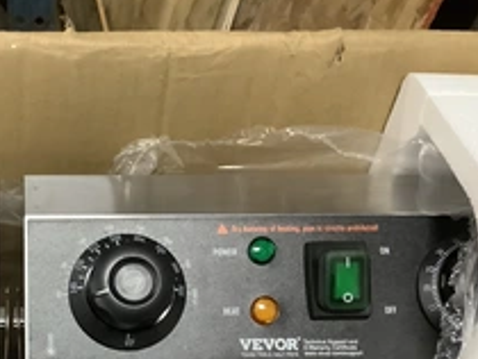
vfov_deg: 24.3
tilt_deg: -42.9
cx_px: 32
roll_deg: -0.8
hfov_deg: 30.9
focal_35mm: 59
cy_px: 309
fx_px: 816
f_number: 2.4
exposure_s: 1/30
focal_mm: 3.3
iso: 320
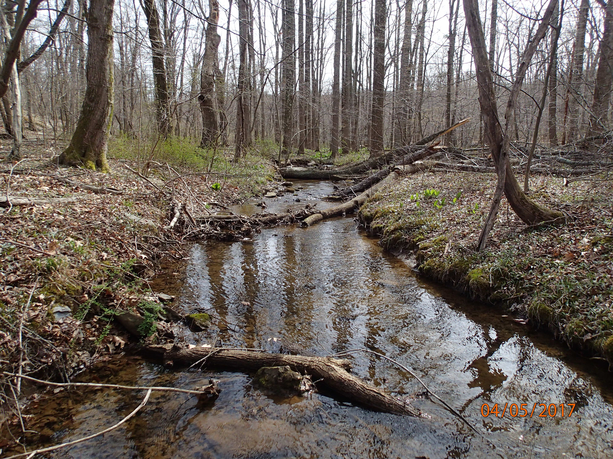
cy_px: 230
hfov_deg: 69.4
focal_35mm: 25
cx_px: 306
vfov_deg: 54.9
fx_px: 443
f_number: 2.8
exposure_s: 1/1000
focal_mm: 4.5
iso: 200
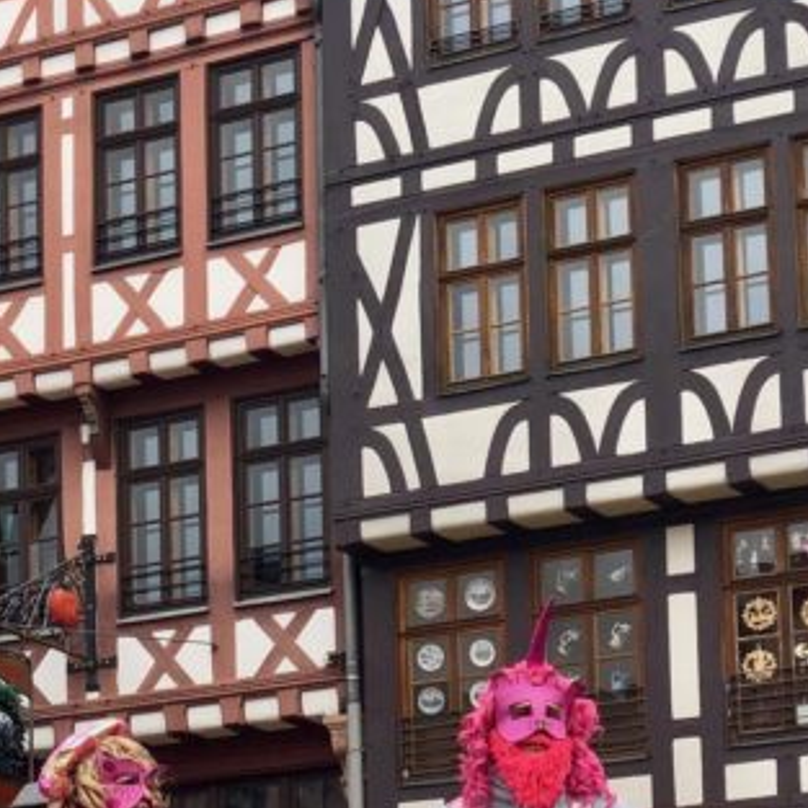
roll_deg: +0.0
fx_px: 3565
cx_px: -225
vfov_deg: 12.8
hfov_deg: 12.5
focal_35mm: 135
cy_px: 811
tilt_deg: +9.8
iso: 16
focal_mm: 6
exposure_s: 1/310
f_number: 2.4
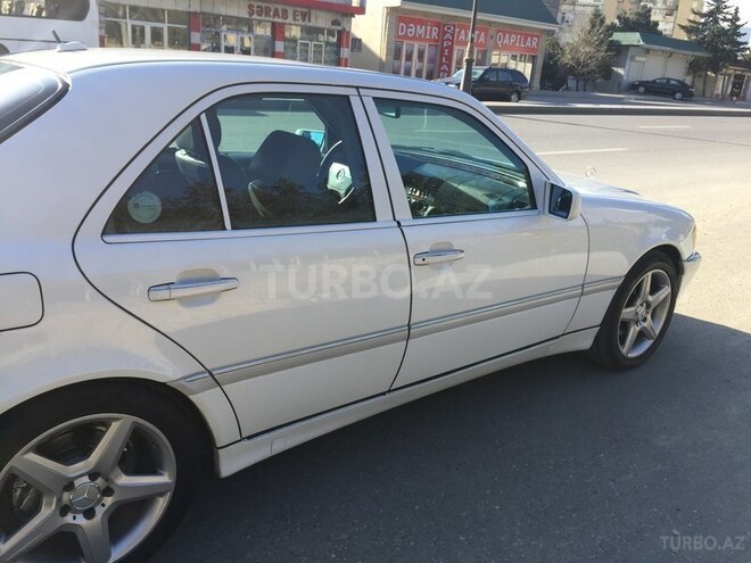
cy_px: 282
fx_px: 629
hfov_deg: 61.7
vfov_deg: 48.2
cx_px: 376
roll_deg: -4.2
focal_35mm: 29
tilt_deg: -18.0
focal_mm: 4.15
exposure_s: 1/549
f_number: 2.2
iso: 32
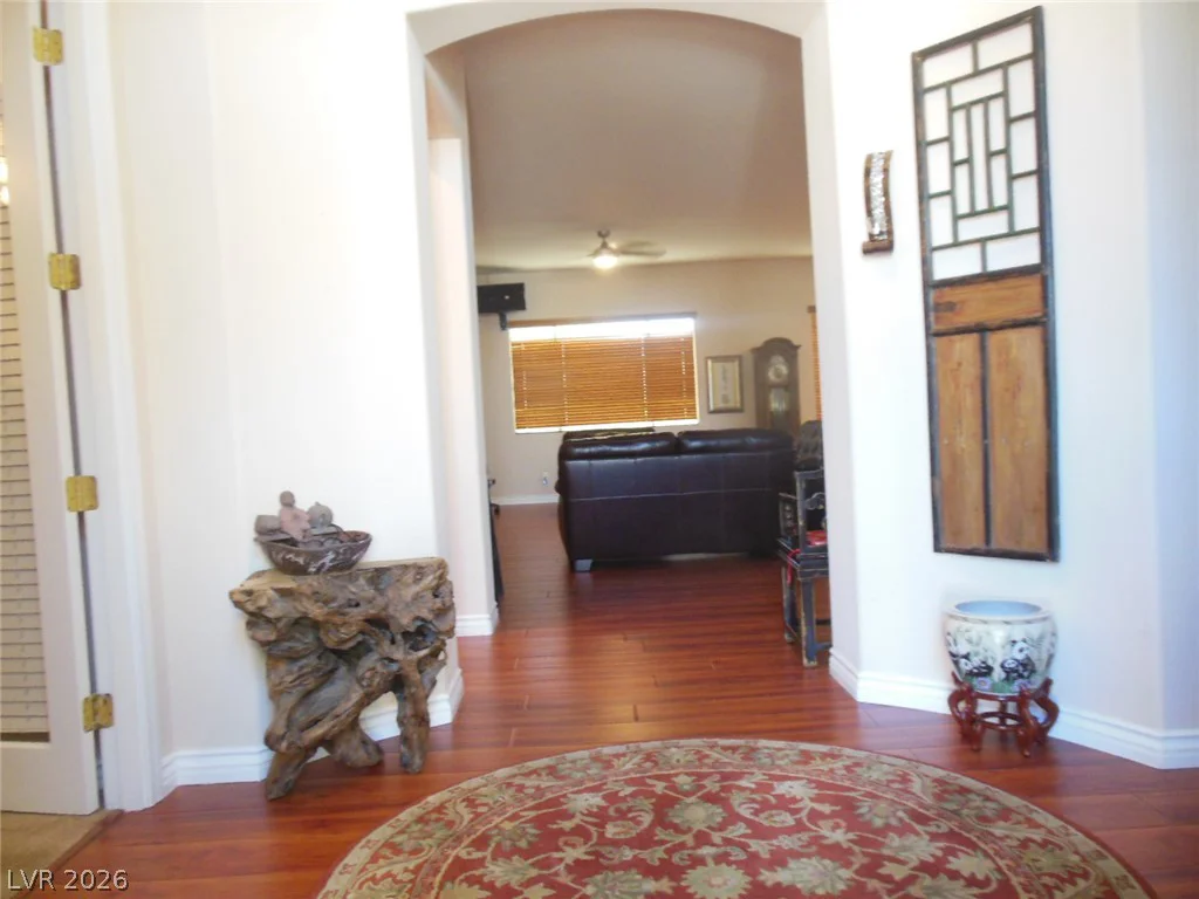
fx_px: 866
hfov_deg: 69.4
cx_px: 600
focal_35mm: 25
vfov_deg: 54.9
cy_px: 450
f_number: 3.2
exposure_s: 1/25
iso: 400
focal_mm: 4.5
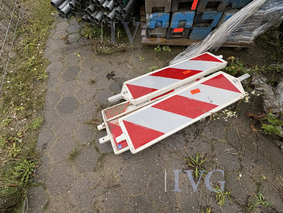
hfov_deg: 102.1
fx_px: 114
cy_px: 106
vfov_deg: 85.7
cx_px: 142
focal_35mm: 14
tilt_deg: -68.4
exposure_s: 1/435
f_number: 2.2
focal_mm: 2.22
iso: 40
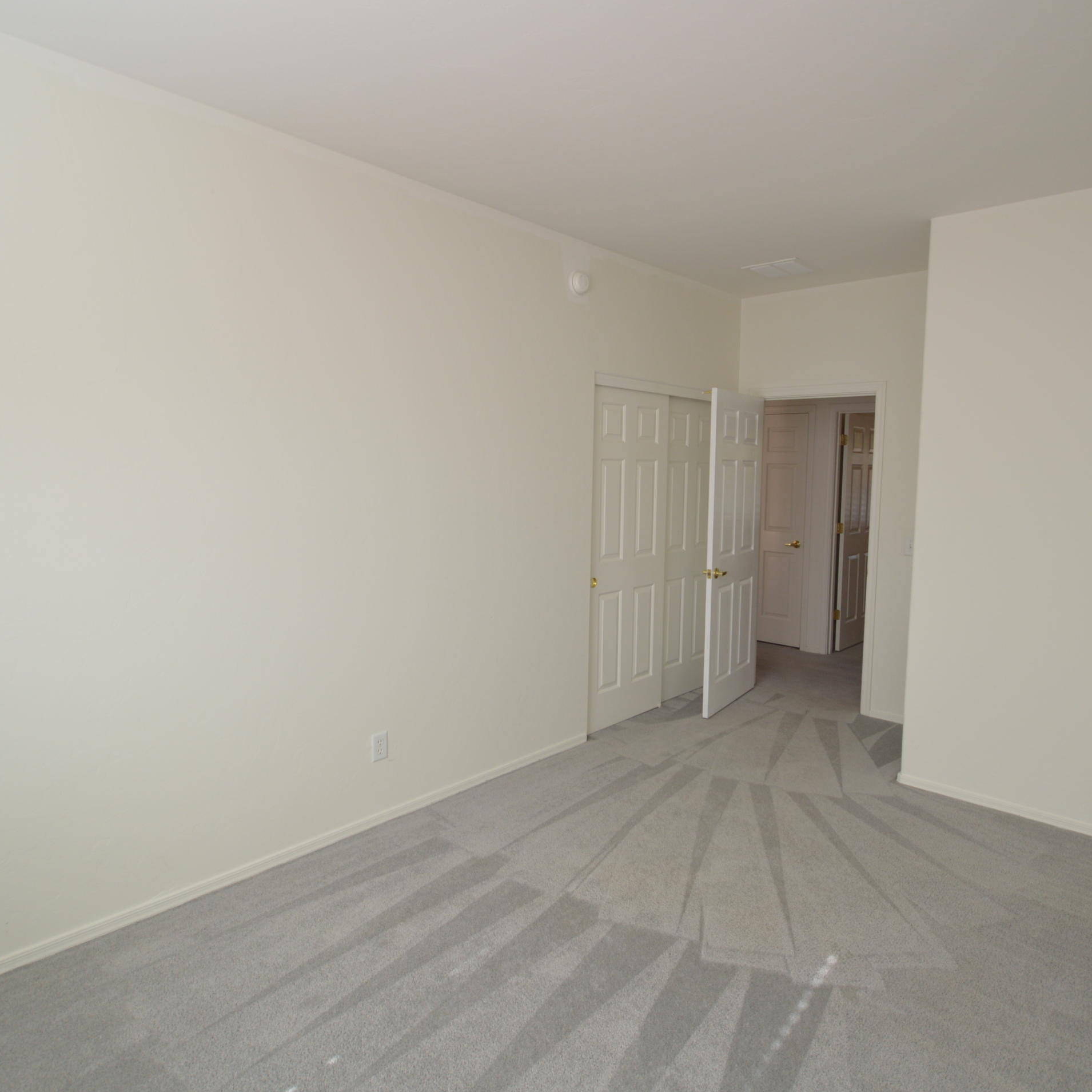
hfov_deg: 74.6
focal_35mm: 20
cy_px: 533
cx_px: 597
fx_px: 714
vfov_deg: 74.8
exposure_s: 1/125
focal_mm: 10
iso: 220
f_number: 4
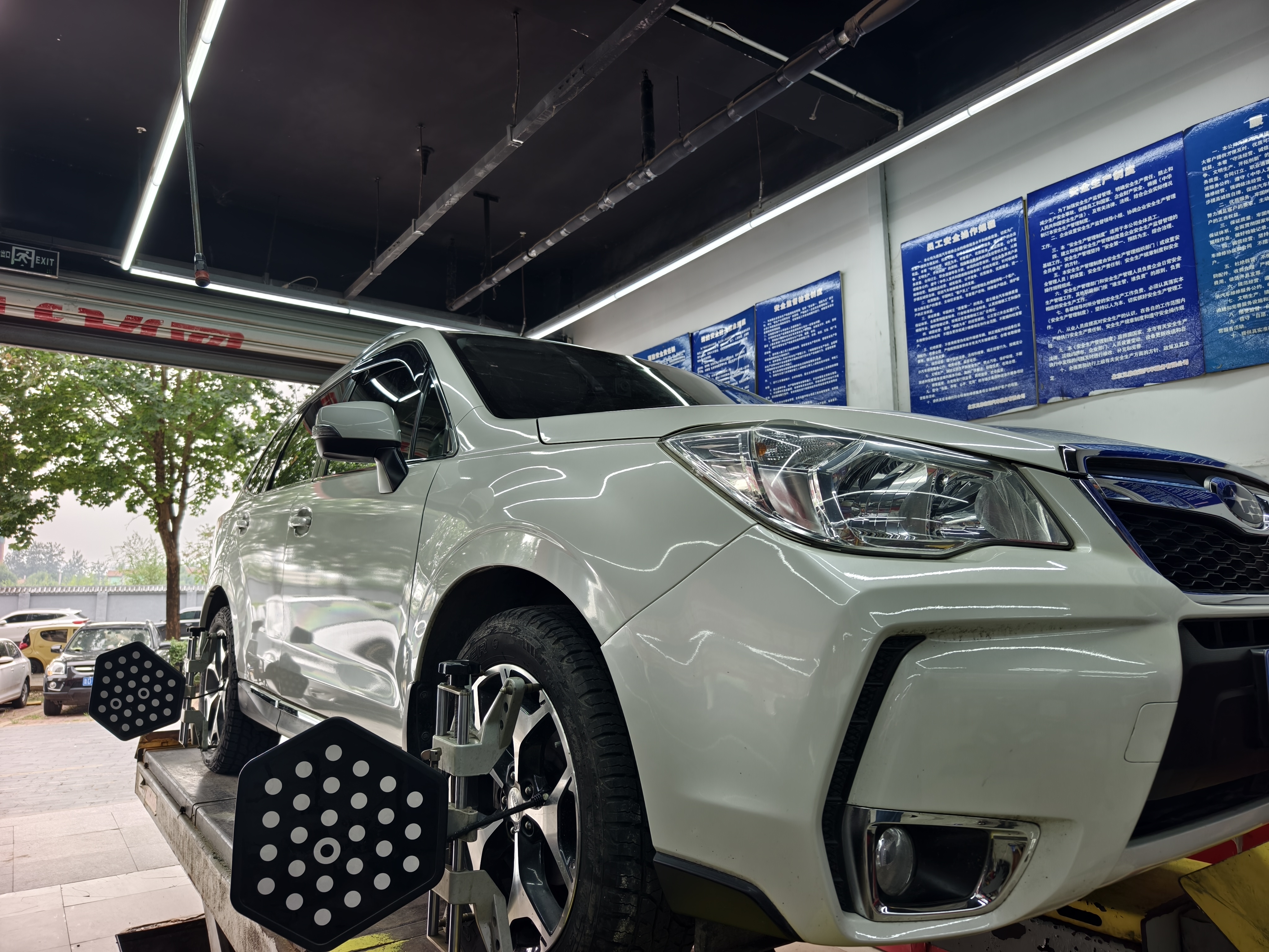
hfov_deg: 73.9
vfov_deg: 58.9
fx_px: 843
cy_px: 476
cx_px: 634
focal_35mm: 23
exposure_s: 1/100
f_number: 1.75
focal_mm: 8.67
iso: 87
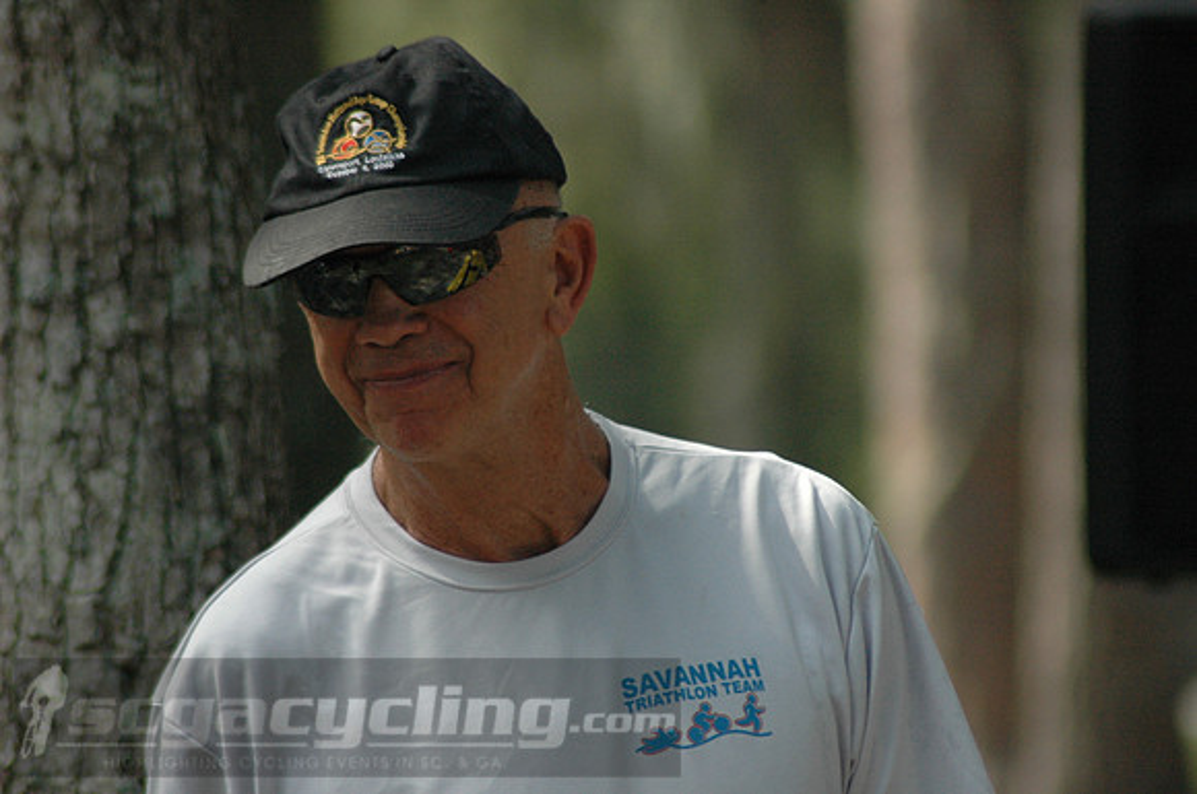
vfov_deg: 3.0
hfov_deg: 4.6
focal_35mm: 450
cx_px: 598
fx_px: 14942
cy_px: 397
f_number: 5.6
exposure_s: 1/640
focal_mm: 300
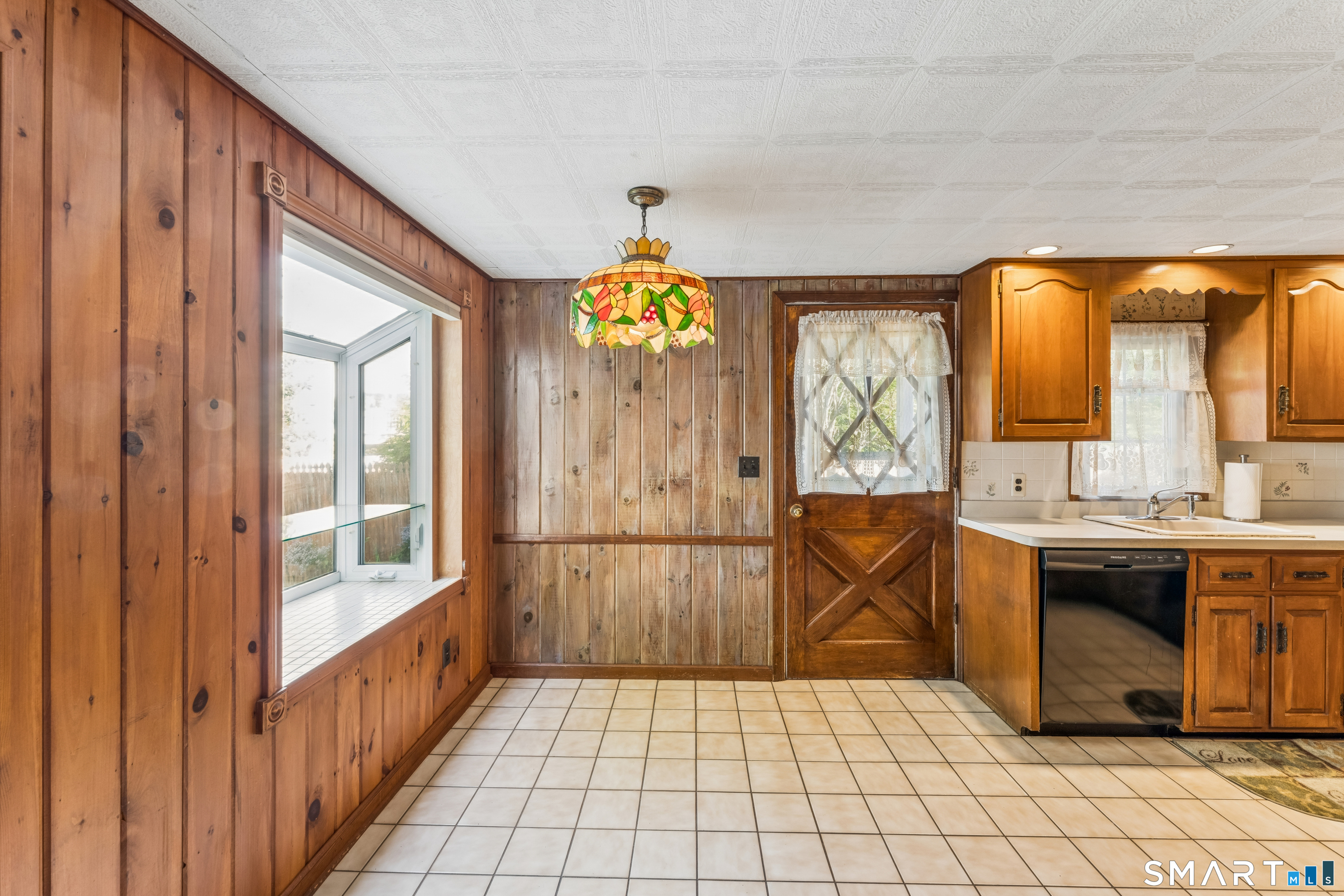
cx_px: 672
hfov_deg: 101.1
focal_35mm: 15
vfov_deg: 78.1
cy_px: 448
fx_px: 552
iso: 400
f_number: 13
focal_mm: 14.8
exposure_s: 1/2.5
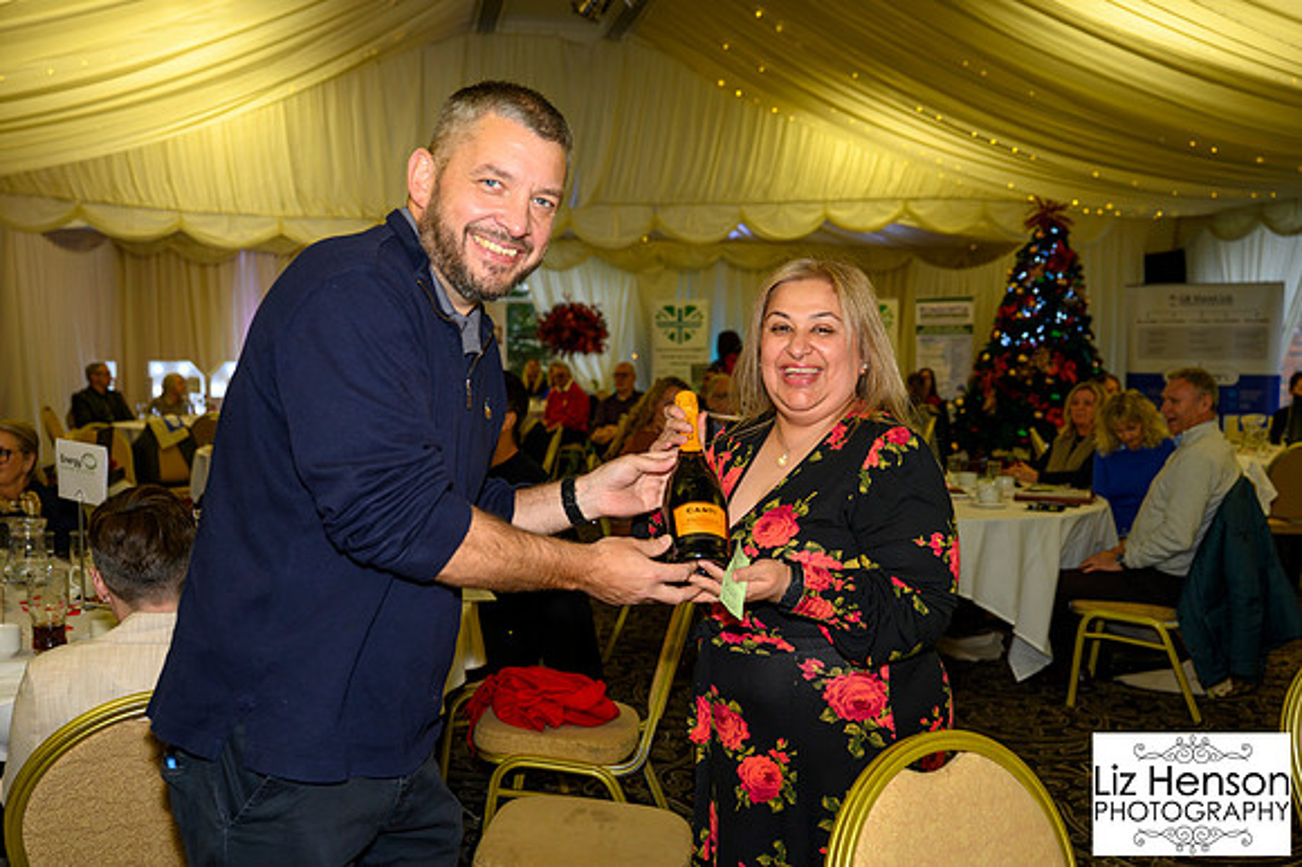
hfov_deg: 54.5
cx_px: 651
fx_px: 1265
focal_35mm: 35
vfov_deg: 37.8
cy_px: 434
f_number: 4
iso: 1600
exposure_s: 1/100
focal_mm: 35
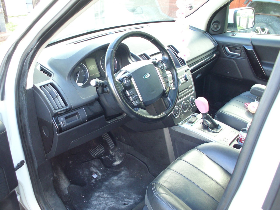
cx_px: 140
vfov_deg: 37.7
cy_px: 105
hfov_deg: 49.0
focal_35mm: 38
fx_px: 307
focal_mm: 6.3
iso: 200
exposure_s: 1/60
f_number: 2.9
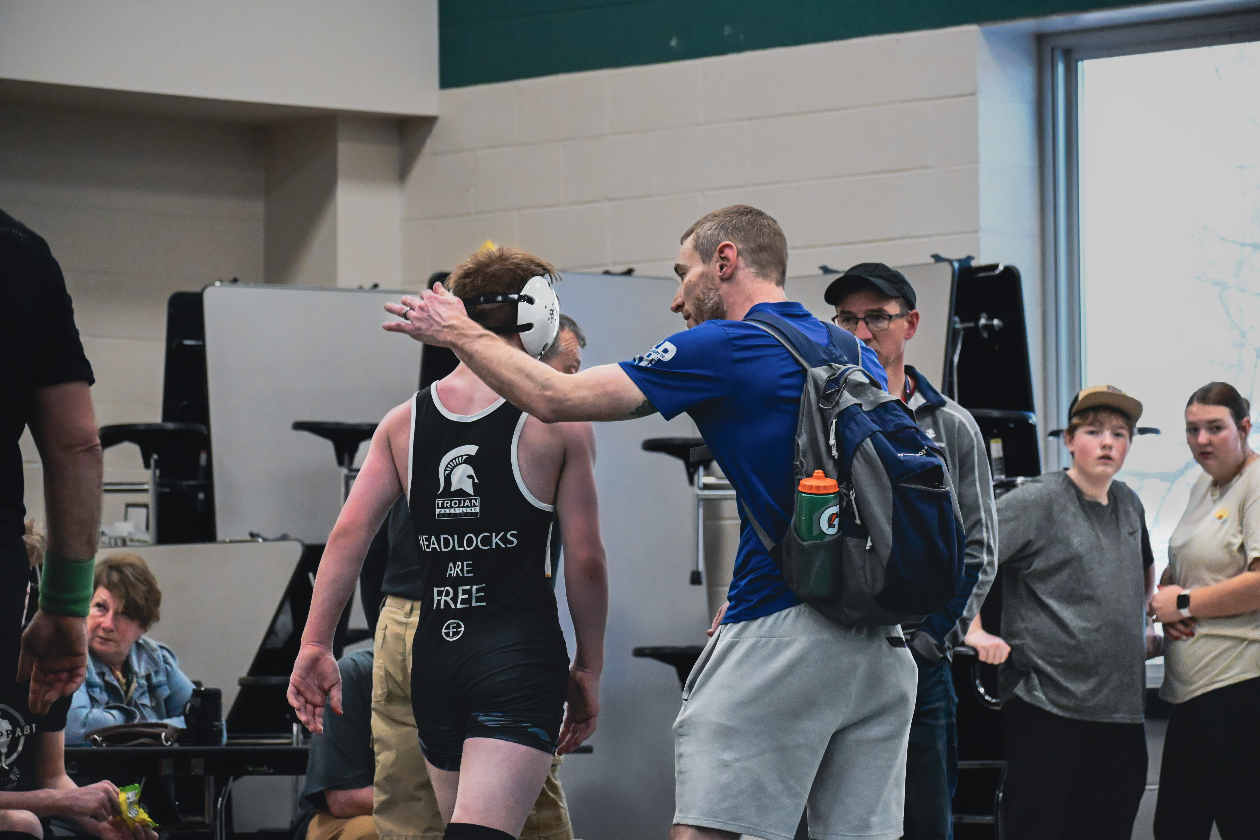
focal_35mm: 165
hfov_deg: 12.5
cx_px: 630
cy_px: 420
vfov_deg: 8.3
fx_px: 5775
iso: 11400
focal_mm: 110
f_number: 5
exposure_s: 1/500
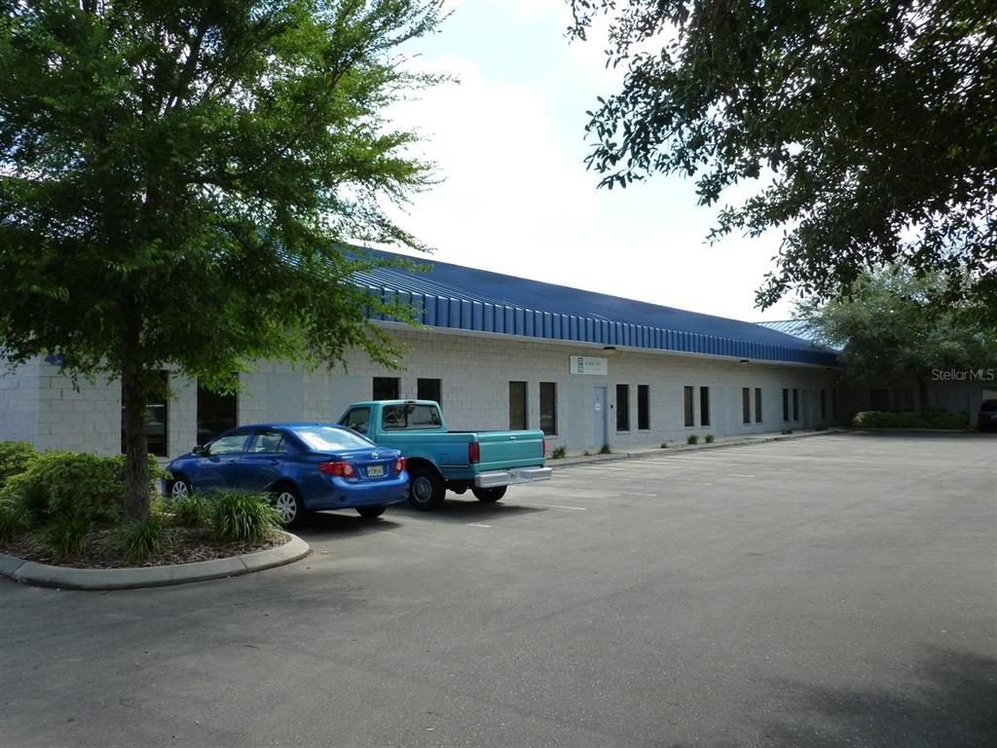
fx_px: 806
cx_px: 498
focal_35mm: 28
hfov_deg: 63.4
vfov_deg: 49.7
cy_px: 374
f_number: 3.3
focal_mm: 5
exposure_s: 1/640
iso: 160
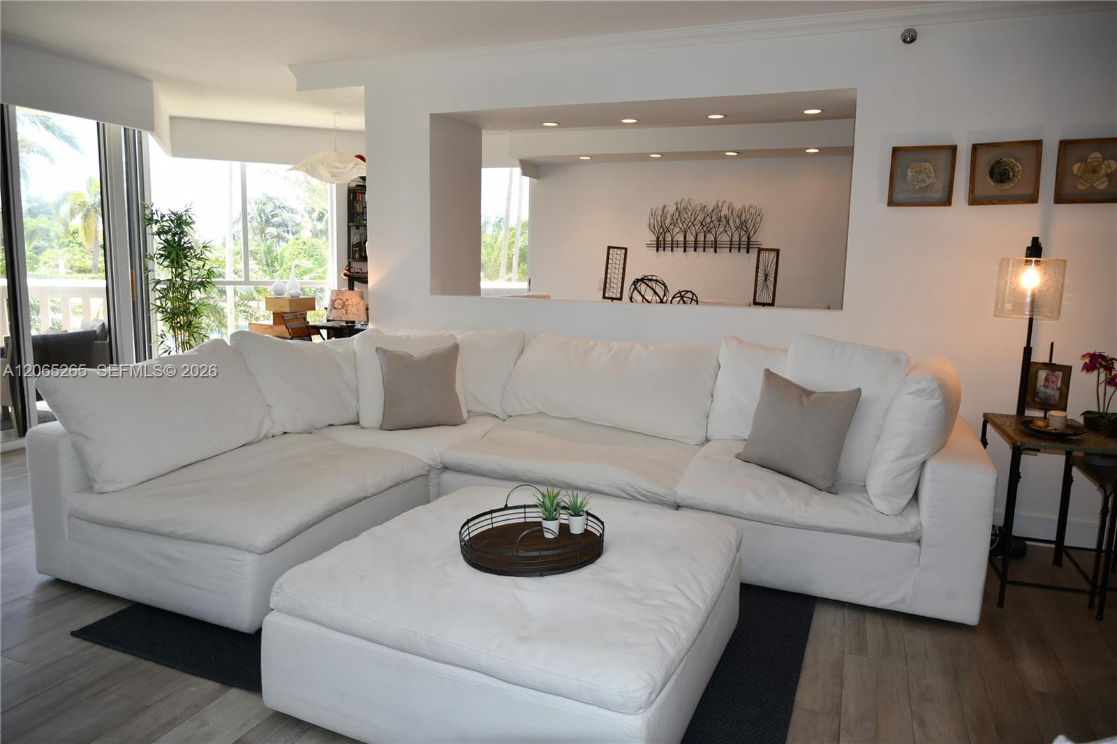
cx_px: 558
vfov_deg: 53.1
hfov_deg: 73.8
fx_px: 744
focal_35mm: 24
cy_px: 372
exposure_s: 1/200
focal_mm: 16
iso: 200
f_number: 2.8
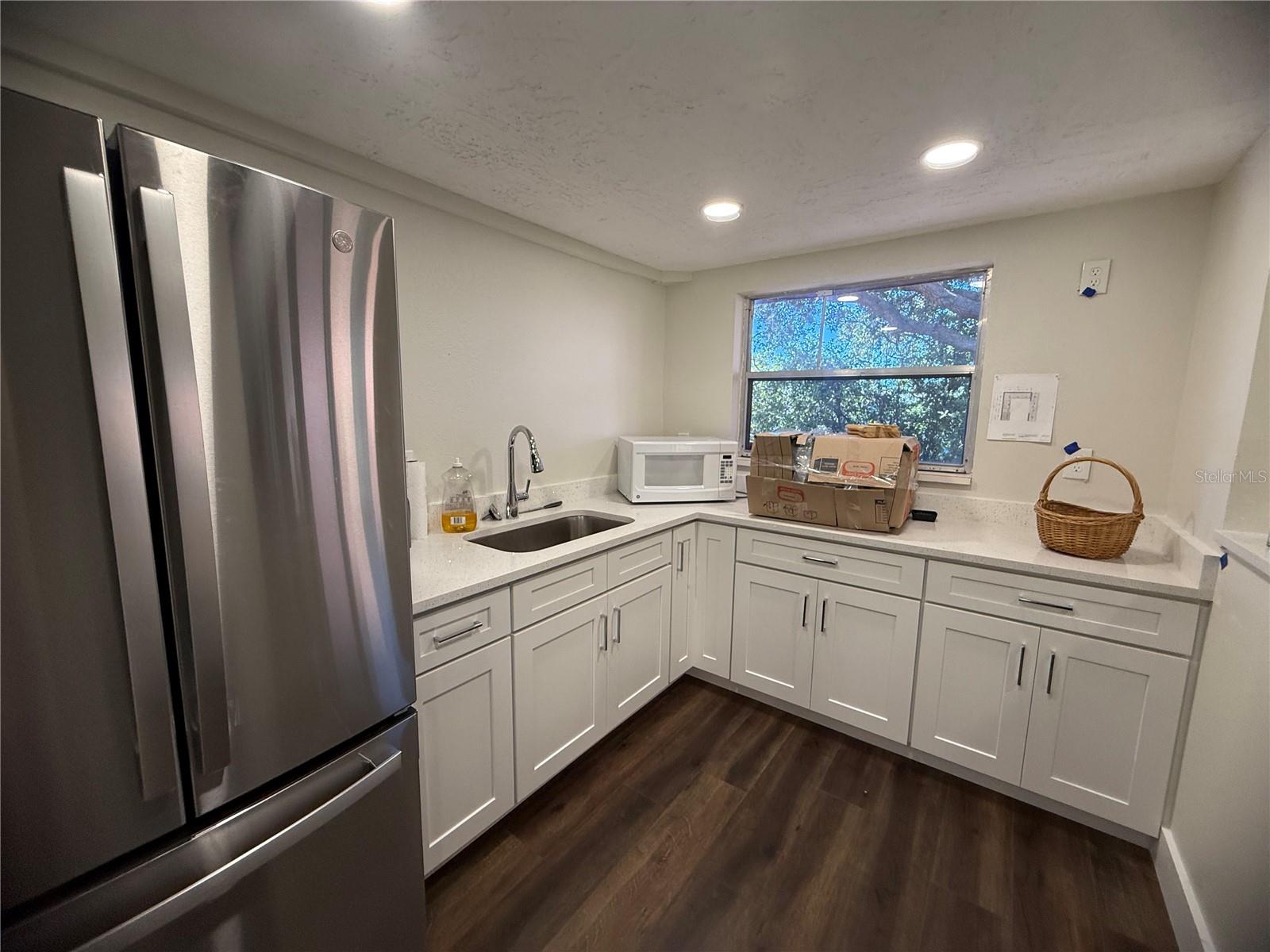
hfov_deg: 102.1
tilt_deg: -7.3
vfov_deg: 85.7
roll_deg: -1.3
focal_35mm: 14
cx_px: 635
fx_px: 514
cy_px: 476
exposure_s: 1/120
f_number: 2.2
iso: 160
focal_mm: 2.22
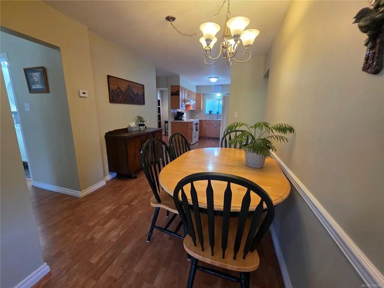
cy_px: 144
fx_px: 144
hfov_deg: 106.2
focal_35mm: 13
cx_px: 192
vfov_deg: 89.9
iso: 160
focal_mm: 2.2
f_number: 1.9
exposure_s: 1/120
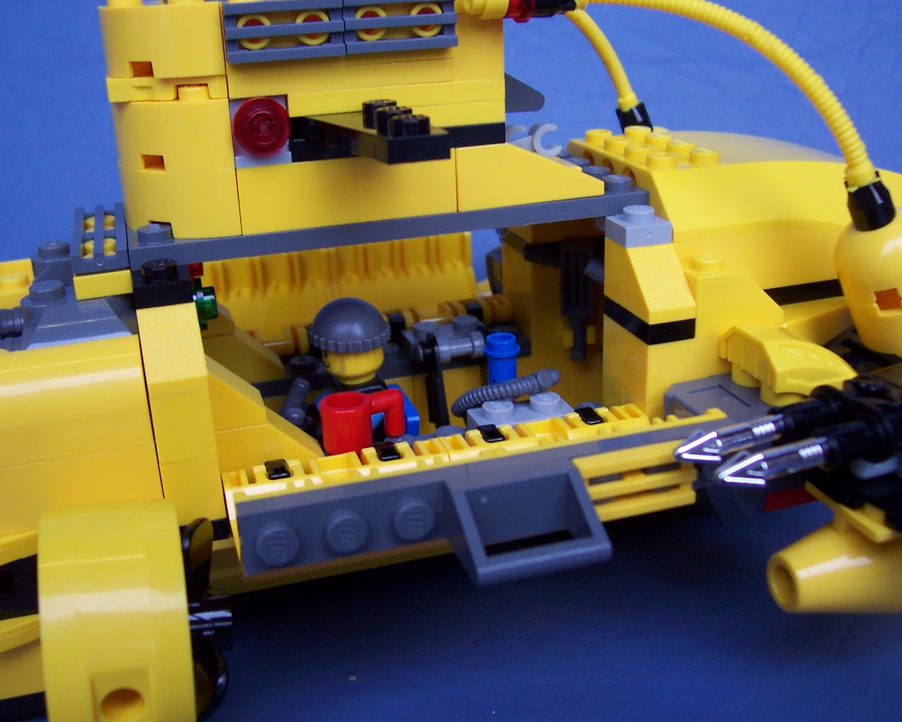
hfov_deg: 46.8
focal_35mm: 39
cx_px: 457
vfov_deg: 38.2
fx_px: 1041
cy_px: 359
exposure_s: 1/45
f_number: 2.8
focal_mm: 5.6
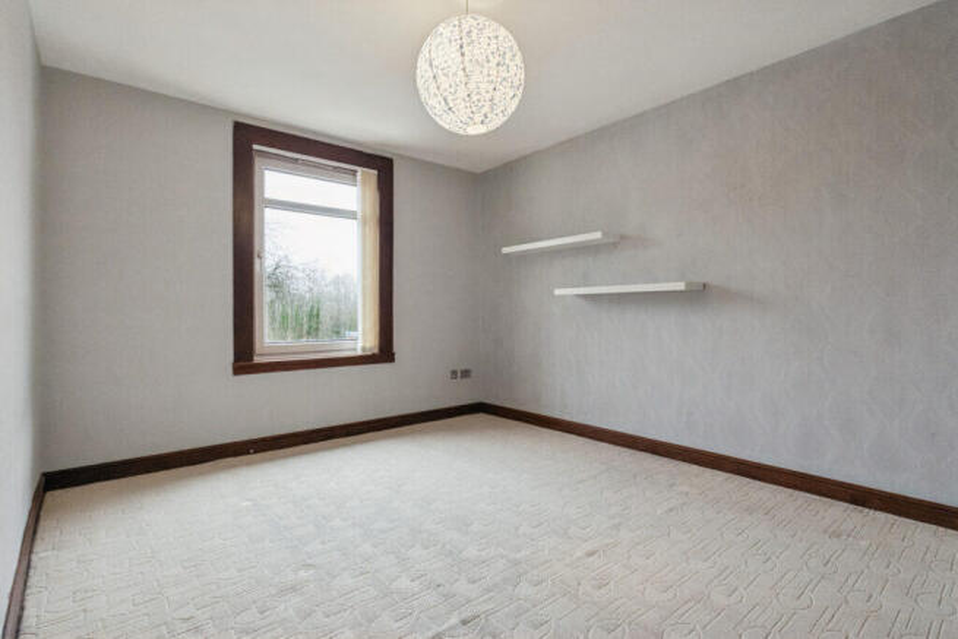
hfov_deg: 95.0
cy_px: 320
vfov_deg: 72.1
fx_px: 439
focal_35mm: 16
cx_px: 479
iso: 800
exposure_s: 1/50
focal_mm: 11
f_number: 6.3
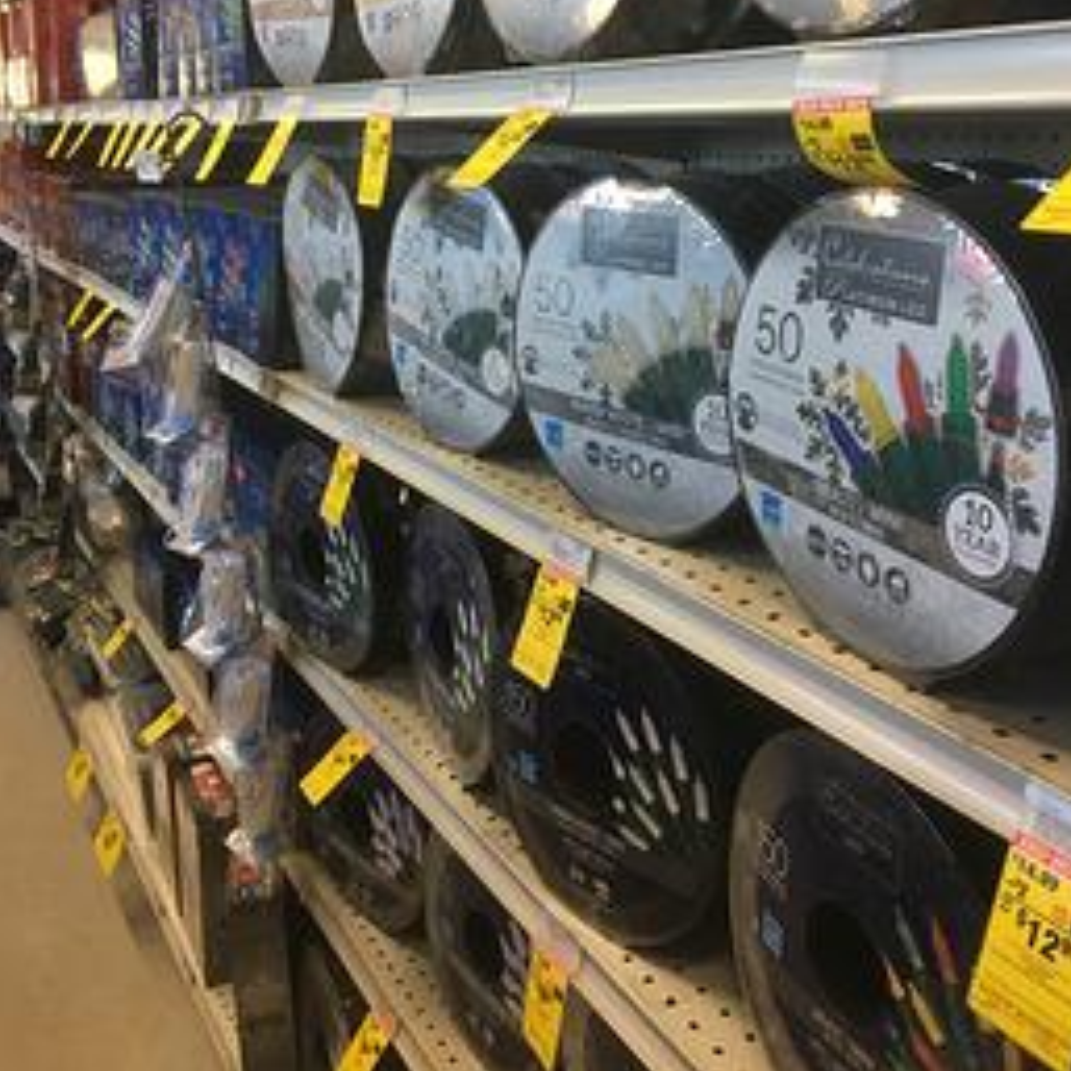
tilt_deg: -10.4
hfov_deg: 47.2
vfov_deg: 46.4
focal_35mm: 35
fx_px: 1225
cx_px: 540
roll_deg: +1.7
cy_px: 346
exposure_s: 1/30
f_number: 2.2
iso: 40
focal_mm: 4.15
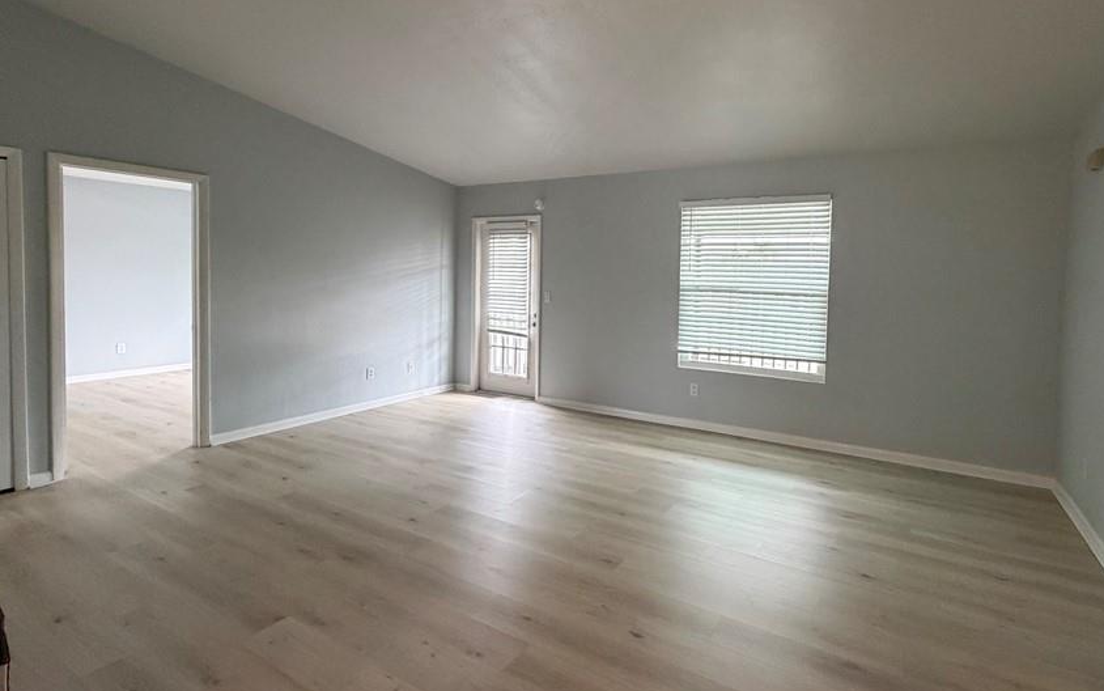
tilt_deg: -2.3
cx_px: 617
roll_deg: -0.2
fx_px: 542
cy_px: 291
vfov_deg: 64.7
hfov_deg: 90.7
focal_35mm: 18
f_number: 2.2
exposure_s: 1/60
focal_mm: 2.22
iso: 500
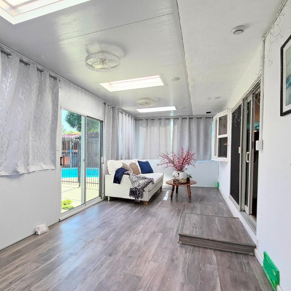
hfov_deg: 74.1
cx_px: 118
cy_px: 156
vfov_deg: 74.7
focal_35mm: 20
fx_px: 190
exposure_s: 1/418
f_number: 2.2
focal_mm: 2.2
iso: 50
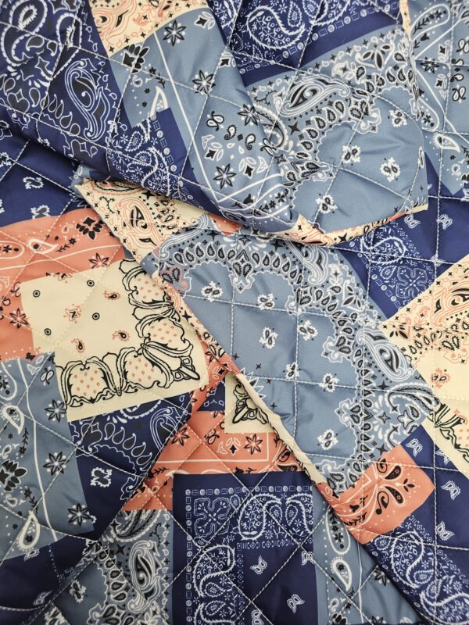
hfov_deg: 58.9
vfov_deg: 73.9
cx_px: 234
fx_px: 415
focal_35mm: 23
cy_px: 312
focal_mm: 6.3
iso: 160
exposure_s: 1/100
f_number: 1.7
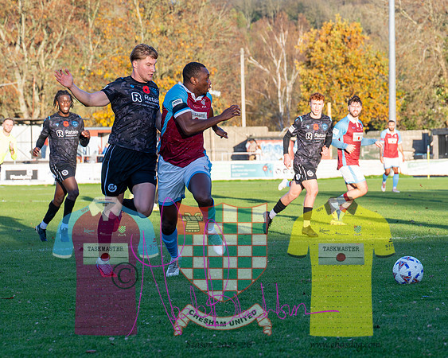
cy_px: 235
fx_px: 2266
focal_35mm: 171
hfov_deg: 11.3
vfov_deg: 9.0
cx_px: 352
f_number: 4
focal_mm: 70
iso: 800
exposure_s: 1/2500
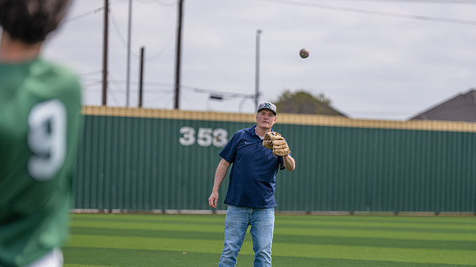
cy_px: 143
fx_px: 2220
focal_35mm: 176
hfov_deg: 12.2
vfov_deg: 6.9
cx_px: 238
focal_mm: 156
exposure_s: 1/2000
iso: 125
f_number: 2.8
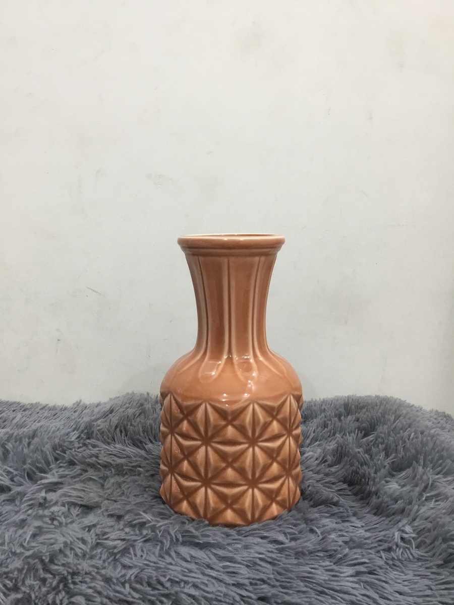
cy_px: 302
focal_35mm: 31
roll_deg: -0.1
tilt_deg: -7.6
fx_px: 542
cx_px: 227
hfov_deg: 45.4
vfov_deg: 58.4
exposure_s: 1/33
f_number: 2.4
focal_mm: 3.3
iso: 100
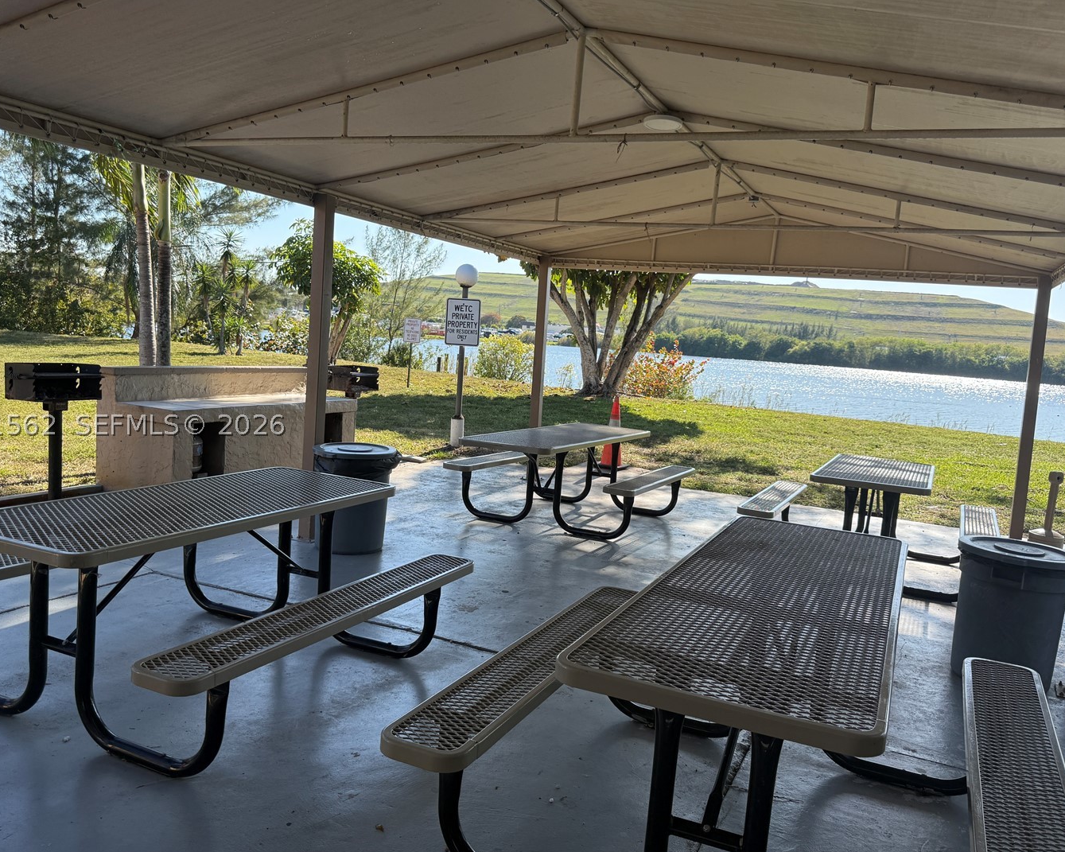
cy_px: 425
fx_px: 882
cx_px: 529
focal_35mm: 28
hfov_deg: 62.2
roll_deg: -4.7
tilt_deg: -5.1
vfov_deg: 51.5
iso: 100
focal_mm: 6.76
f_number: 1.78
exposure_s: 1/1653
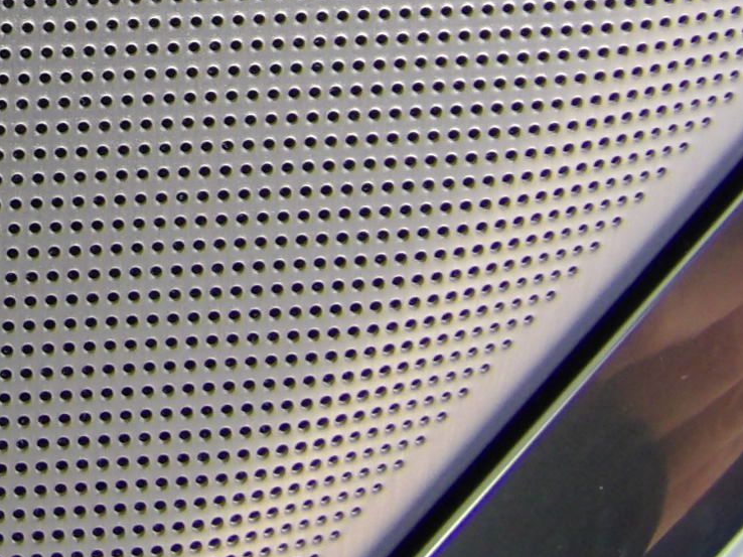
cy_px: -251
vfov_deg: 10.5
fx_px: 2940
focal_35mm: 137
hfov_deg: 13.8
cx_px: -227
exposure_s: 1/29
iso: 200
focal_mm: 7
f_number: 3.7
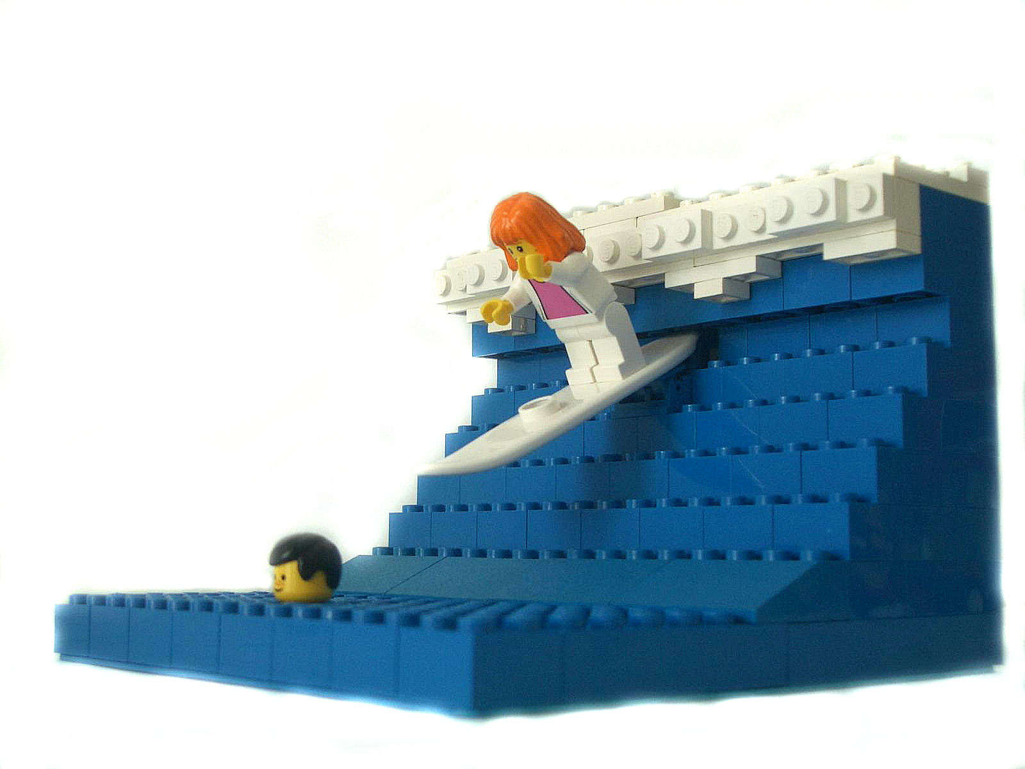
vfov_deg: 29.7
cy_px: 384
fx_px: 1451
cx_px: 512
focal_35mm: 49
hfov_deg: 38.9
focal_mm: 8.2
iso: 50
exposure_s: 1/125
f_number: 3.1
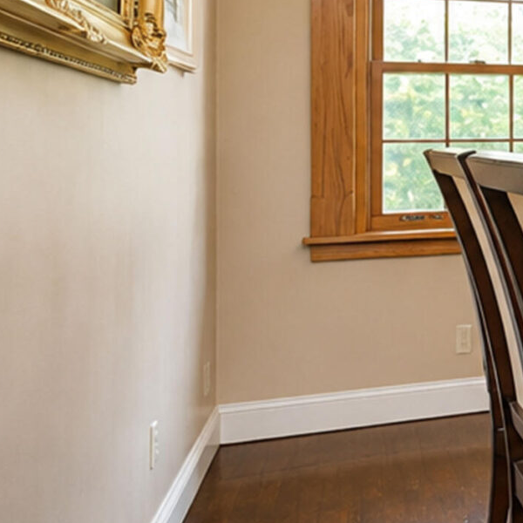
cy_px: 161
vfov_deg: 29.3
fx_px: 991
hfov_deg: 17.9
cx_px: 1090
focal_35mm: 58
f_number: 4
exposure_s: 1/25
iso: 64
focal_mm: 16
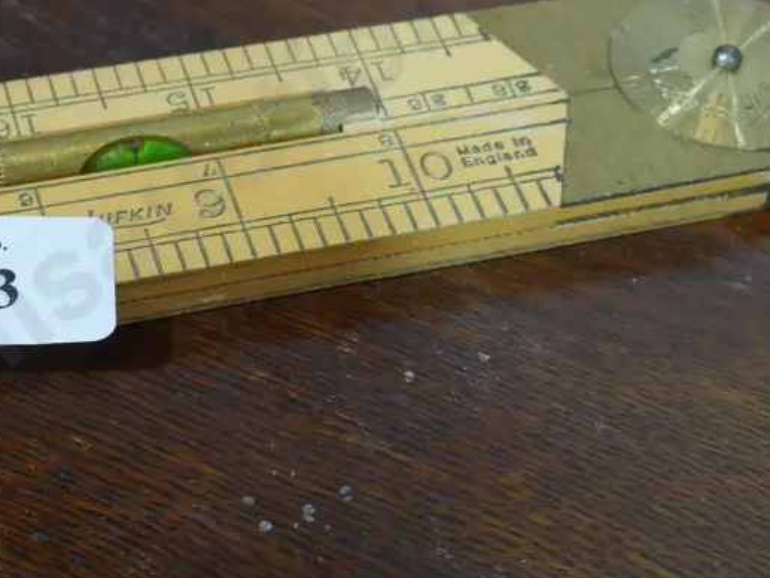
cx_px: 192
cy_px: 190
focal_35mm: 99
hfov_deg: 19.7
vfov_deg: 14.9
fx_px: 2203
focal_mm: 25
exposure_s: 1/60
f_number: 5.3
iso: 1000
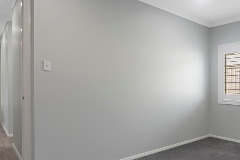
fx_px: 180
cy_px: 93
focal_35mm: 27
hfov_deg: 65.8
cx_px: 158
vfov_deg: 47.8
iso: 64
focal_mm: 12
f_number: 6.3
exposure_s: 1/15
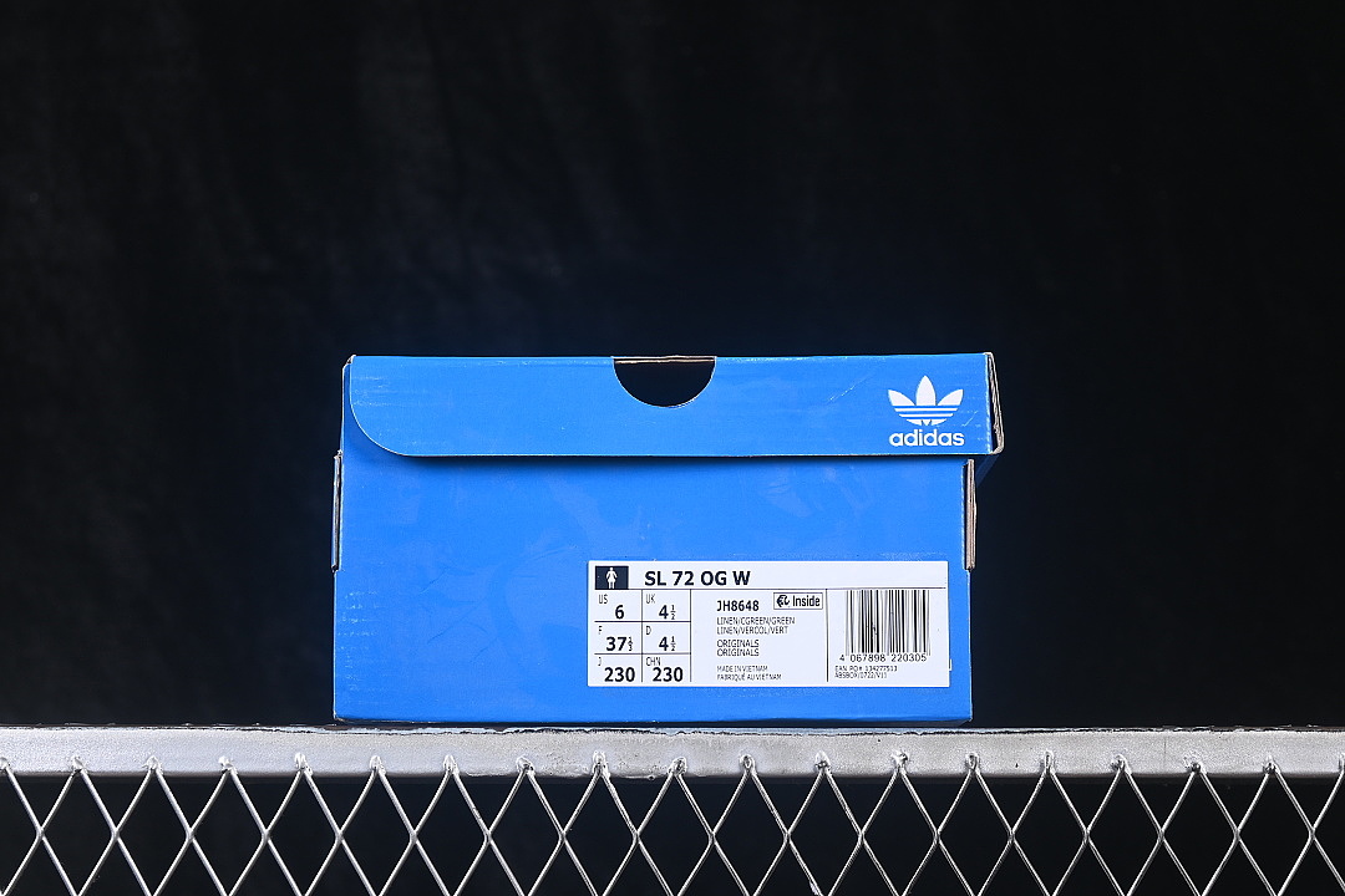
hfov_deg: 27.0
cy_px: 448
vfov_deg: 18.2
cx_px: 672
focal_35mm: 75
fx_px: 2802
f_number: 6.3
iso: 160
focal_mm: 50
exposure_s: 1/60
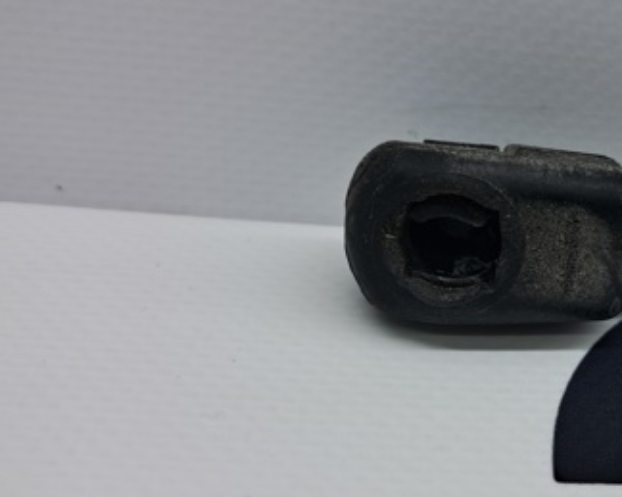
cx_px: 491
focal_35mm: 52
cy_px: 247
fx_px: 957
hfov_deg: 35.0
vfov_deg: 29.1
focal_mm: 4
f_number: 1.8
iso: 50
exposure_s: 1/100
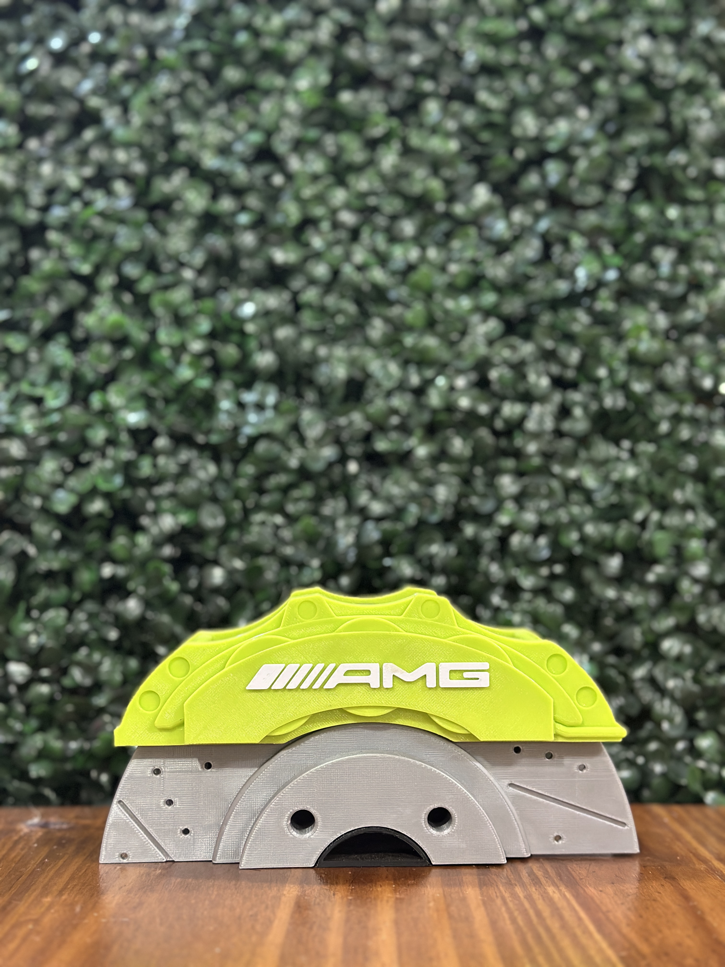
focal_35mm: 48
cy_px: 484
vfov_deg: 39.7
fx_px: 1340
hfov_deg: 30.3
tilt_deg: +2.9
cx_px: 362
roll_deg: -0.7
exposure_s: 1/33
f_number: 1.78
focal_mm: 6.86
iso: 400
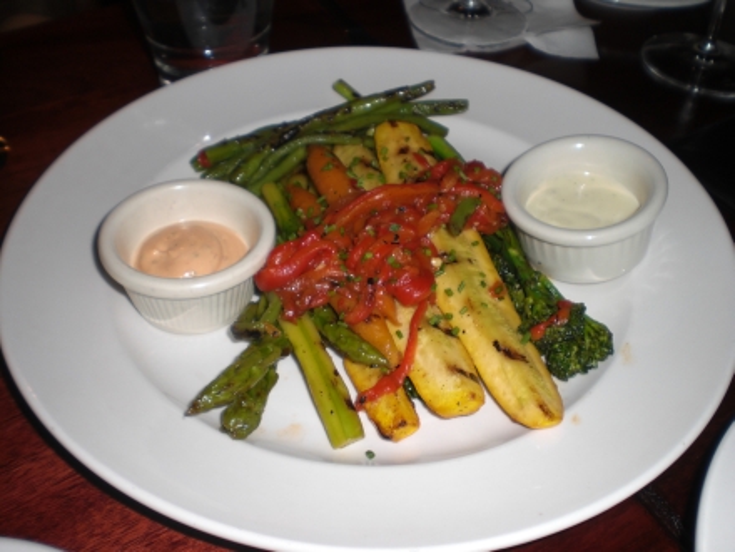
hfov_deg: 49.0
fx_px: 807
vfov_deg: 37.7
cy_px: 276
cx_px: 368
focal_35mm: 38
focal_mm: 6.3
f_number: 3.1
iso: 50
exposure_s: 1/60
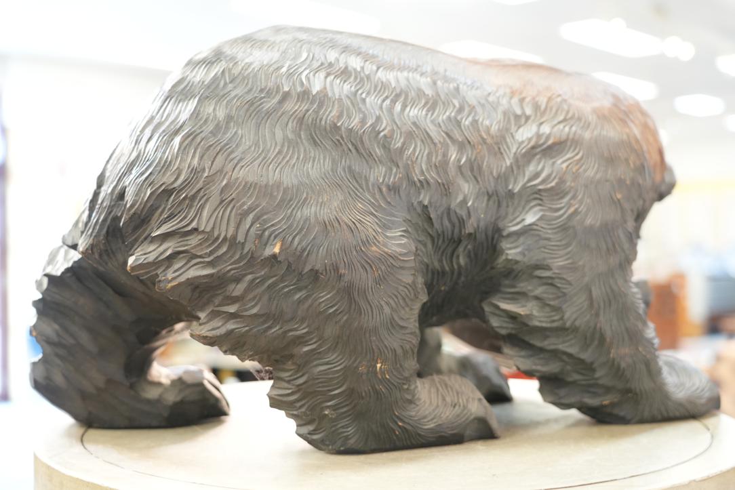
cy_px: 245
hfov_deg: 40.3
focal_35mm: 49
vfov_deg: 27.5
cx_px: 368
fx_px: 1000
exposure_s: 1/50
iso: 3200
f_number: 4
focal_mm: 49
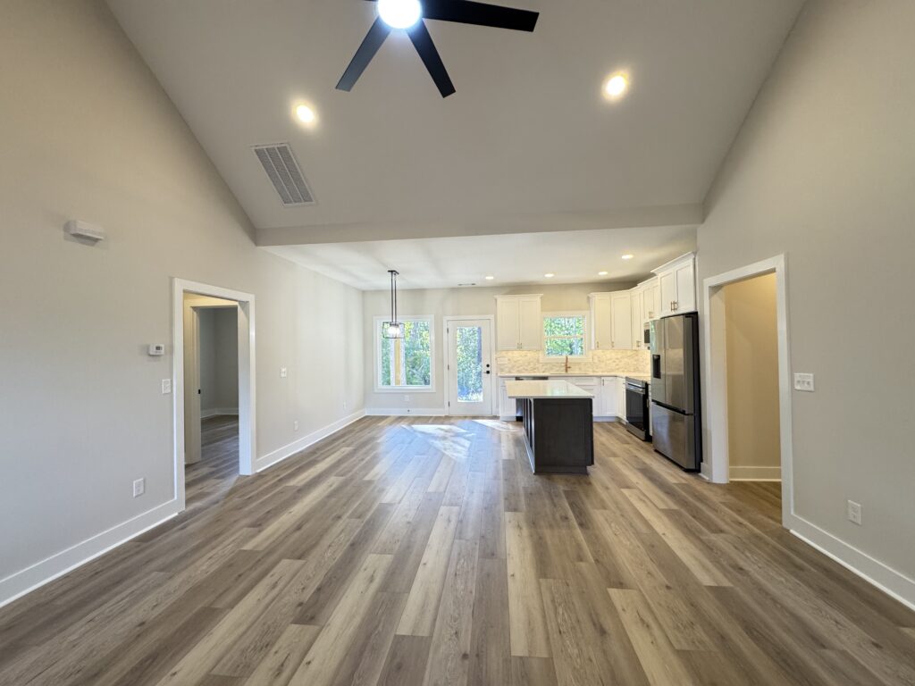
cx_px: 458
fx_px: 370
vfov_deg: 85.7
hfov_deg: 102.1
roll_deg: -0.7
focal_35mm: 14
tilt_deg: +0.8
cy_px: 343
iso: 250
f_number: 2.2
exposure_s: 1/120
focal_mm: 2.22
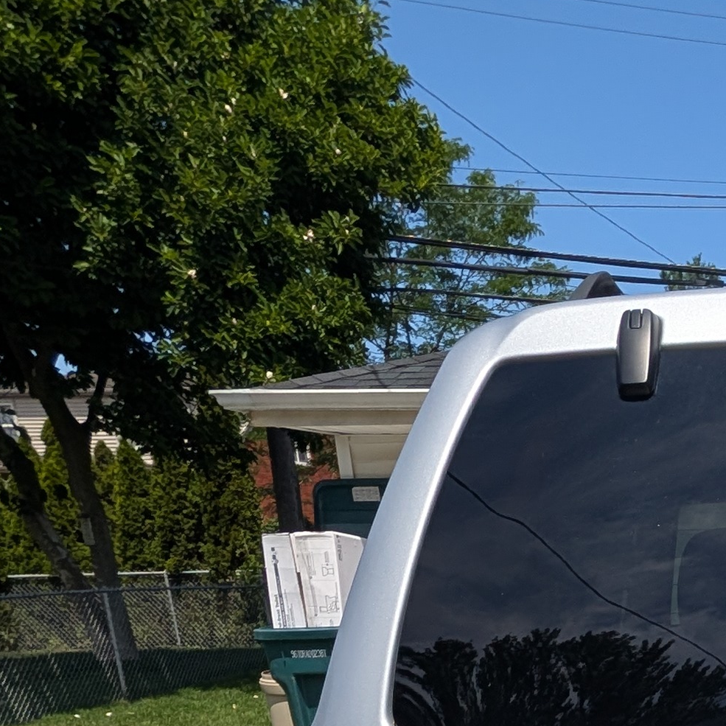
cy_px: 926
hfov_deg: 31.9
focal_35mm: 44
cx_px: 874
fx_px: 1044
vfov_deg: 30.7
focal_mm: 2.02
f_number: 1.7
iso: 49
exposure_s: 1/3436
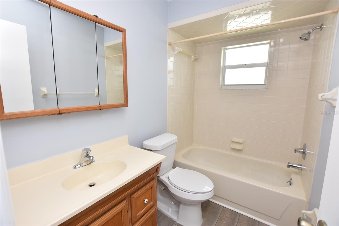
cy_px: 113
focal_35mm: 15
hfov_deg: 100.4
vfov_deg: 77.3
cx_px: 170
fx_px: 141
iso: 200
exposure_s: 1/100
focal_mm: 10
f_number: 5
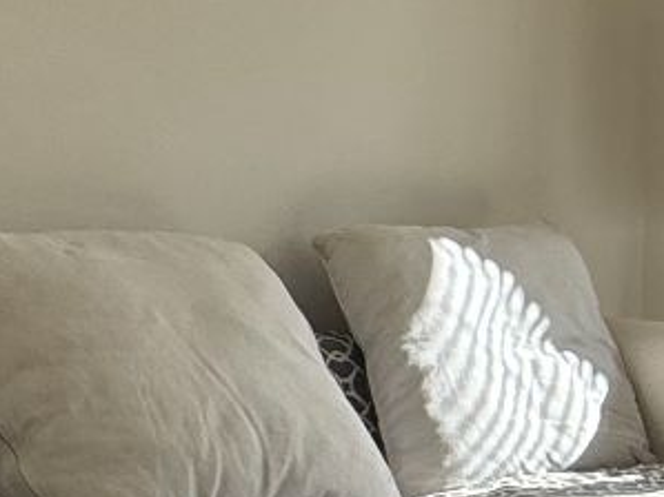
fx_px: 1841
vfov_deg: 15.4
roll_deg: -2.4
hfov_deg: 14.6
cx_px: 1523
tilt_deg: -4.2
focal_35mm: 96
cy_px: 313
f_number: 2.2
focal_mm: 2.22
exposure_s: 1/641
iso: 50
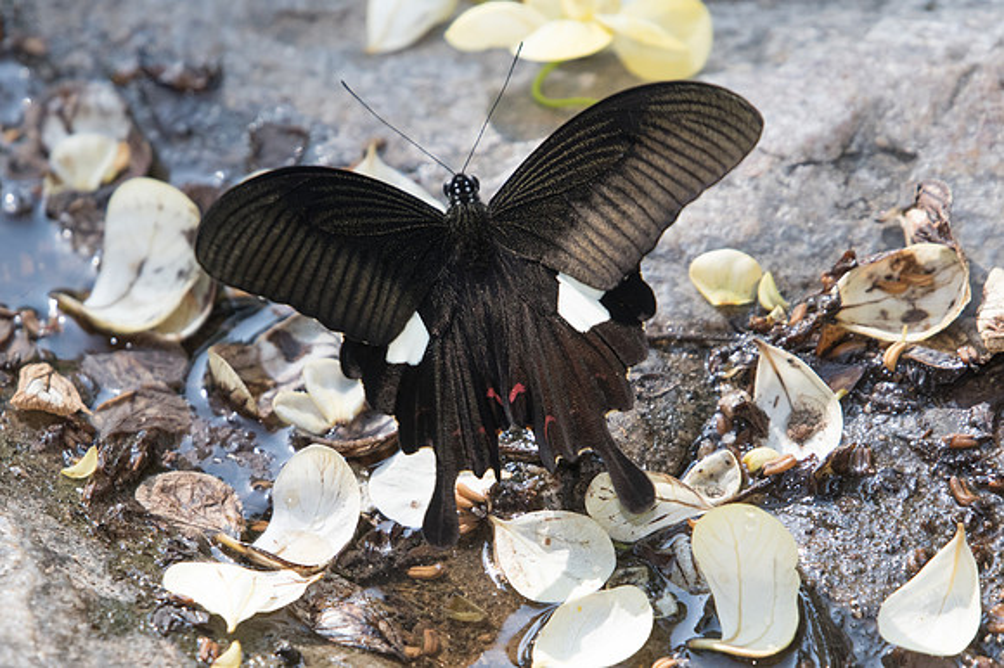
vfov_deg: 2.3
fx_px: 16723
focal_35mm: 600
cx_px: 502
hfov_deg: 3.4
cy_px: 334
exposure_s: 1/500
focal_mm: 400
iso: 1000
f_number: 6.3
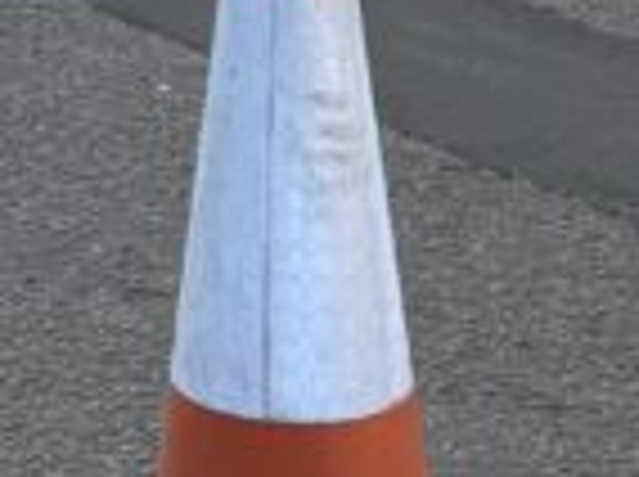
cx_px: -225
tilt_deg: -8.0
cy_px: -410
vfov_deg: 7.6
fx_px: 3465
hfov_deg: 10.3
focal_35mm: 188
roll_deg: +0.2
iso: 64
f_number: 1.6
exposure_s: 1/1135
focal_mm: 5.96
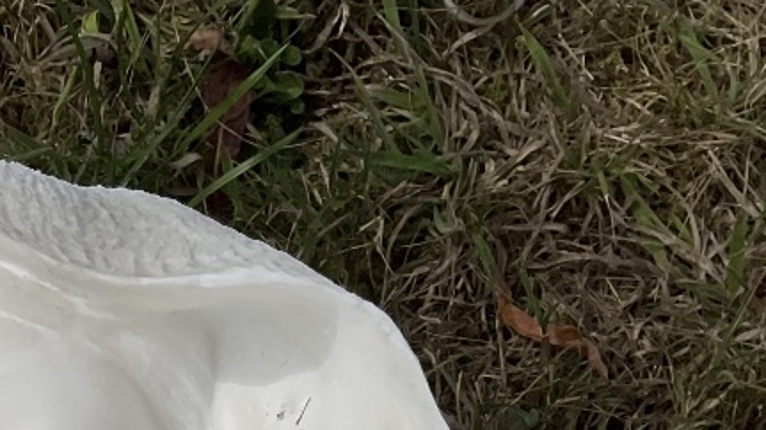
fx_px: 1787
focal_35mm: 88
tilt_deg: -88.2
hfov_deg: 23.7
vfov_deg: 11.6
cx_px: 112
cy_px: 983
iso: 16
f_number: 1.8
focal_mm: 3
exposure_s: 1/5263
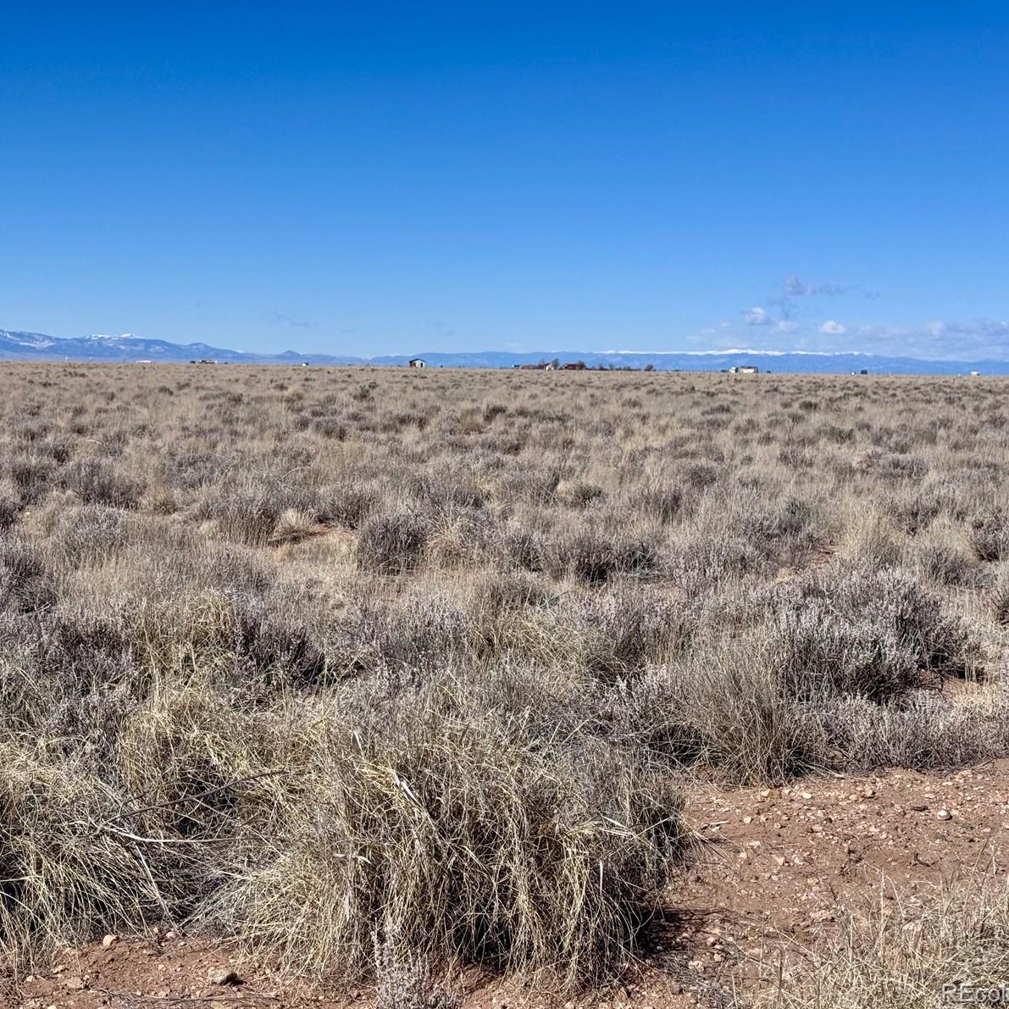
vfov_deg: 30.0
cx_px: 401
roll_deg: -0.8
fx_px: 1880
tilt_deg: -4.7
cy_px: 502
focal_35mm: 57
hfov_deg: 30.0
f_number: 1.78
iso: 64
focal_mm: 6.76
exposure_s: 1/9009
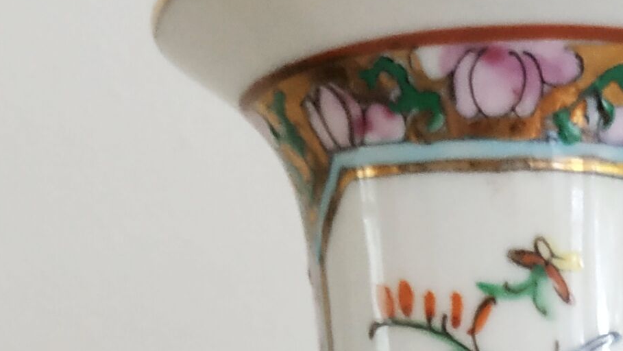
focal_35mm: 115
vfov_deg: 8.5
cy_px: 1109
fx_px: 1900
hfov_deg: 17.9
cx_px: 692
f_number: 1.9
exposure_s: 1/20
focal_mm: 3.94
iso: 640
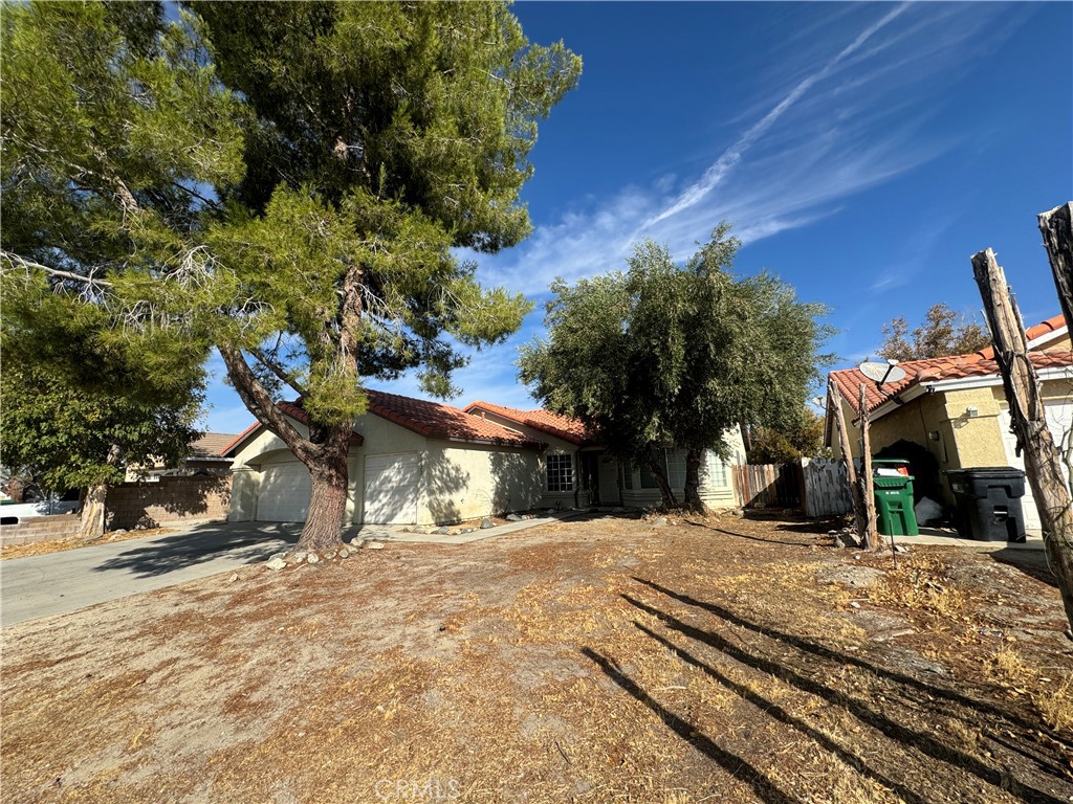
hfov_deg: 102.1
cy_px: 402
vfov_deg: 85.7
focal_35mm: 14
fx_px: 434
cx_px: 536
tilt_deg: +11.2
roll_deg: +1.7
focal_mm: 2.22
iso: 50
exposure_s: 1/1927
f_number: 2.2
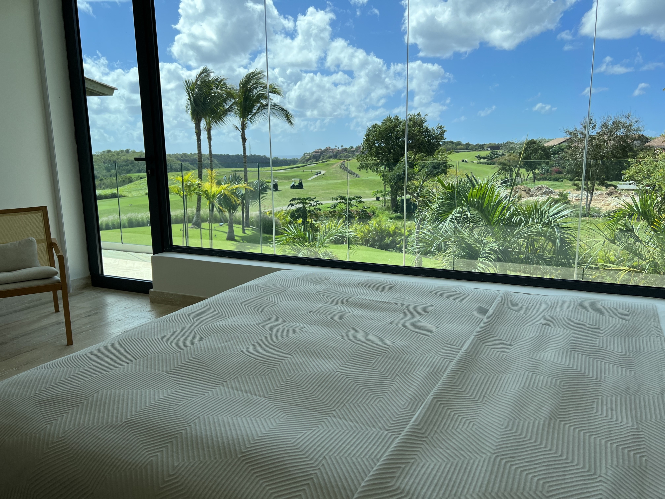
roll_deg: +1.1
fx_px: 499
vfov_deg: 53.1
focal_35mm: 26
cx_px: 332
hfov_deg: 67.3
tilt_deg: -11.5
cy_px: 250
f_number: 1.5
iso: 50
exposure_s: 1/3356
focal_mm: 5.7
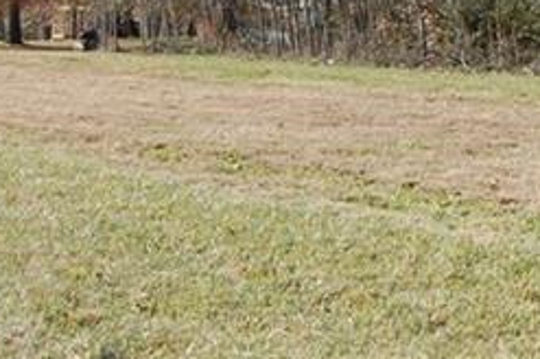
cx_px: 1021
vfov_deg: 11.9
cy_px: -88
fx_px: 1678
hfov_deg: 15.3
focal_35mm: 112
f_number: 8
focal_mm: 18
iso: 200
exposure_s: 1/250
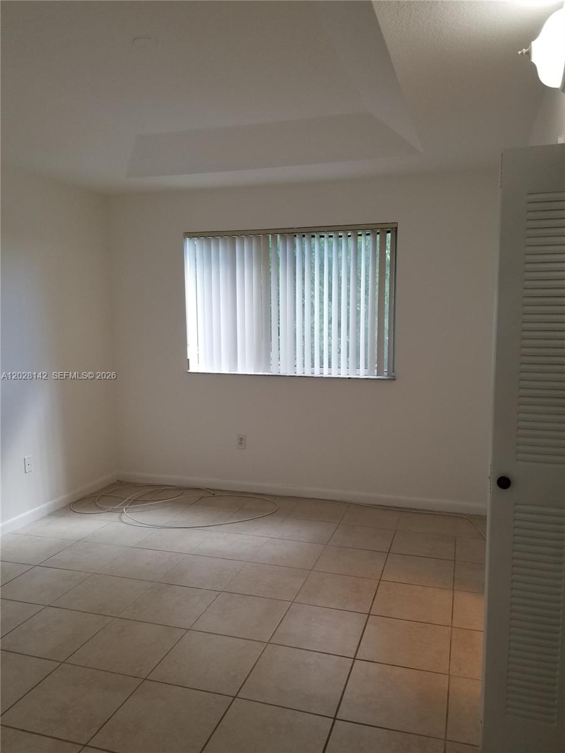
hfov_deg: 53.1
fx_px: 566
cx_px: 282
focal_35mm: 26
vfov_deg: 67.3
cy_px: 376
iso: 80
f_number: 1.7
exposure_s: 1/60
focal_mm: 4.25
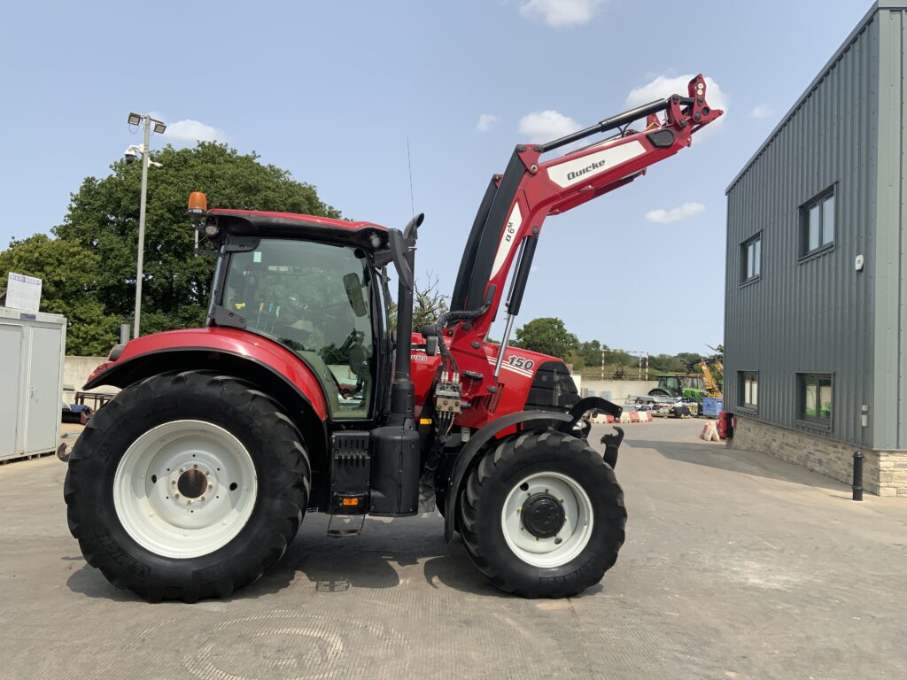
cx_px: 454
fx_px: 760
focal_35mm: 29
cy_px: 340
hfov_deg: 61.7
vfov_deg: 48.2
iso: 16
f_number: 1.8
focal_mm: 3
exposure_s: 1/1984
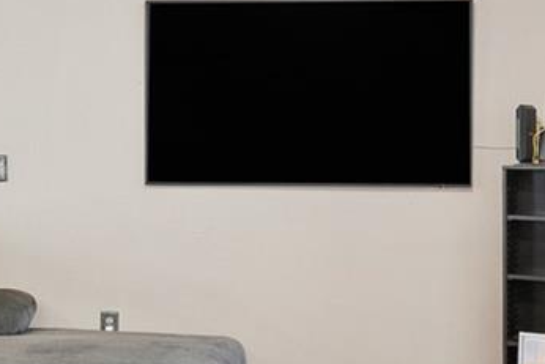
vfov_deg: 17.9
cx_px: 255
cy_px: 189
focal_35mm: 76
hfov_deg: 26.5
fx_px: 1156
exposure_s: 1/5
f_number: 9
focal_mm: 16.5
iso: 2000
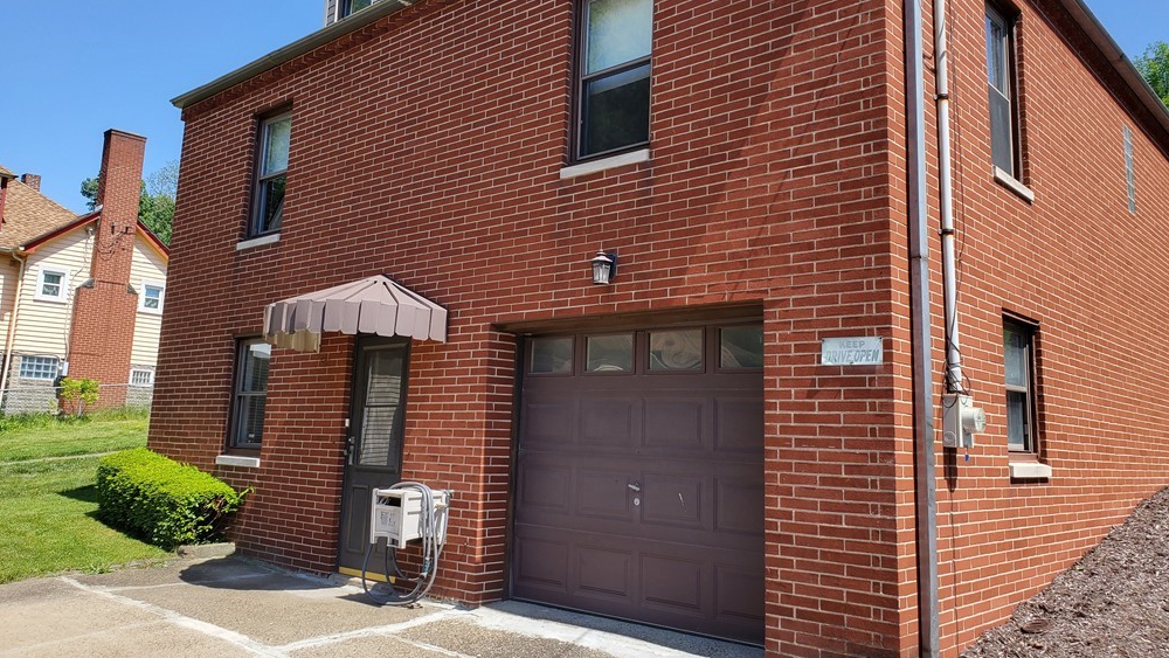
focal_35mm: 29
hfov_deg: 66.1
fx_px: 899
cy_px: 278
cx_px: 575
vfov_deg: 40.1
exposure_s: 1/677
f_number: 2.4
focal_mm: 4.3
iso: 50
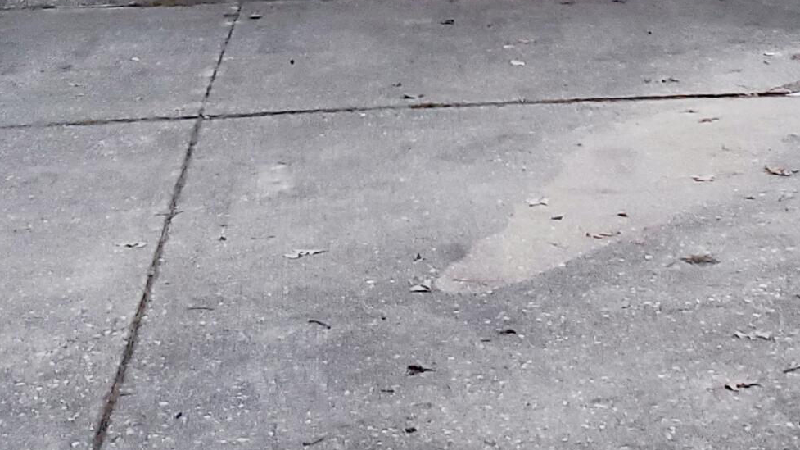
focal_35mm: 87
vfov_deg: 13.1
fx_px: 1845
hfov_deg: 24.4
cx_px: 499
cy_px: -230
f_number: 2.4
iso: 640
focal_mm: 4.3
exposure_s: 1/50
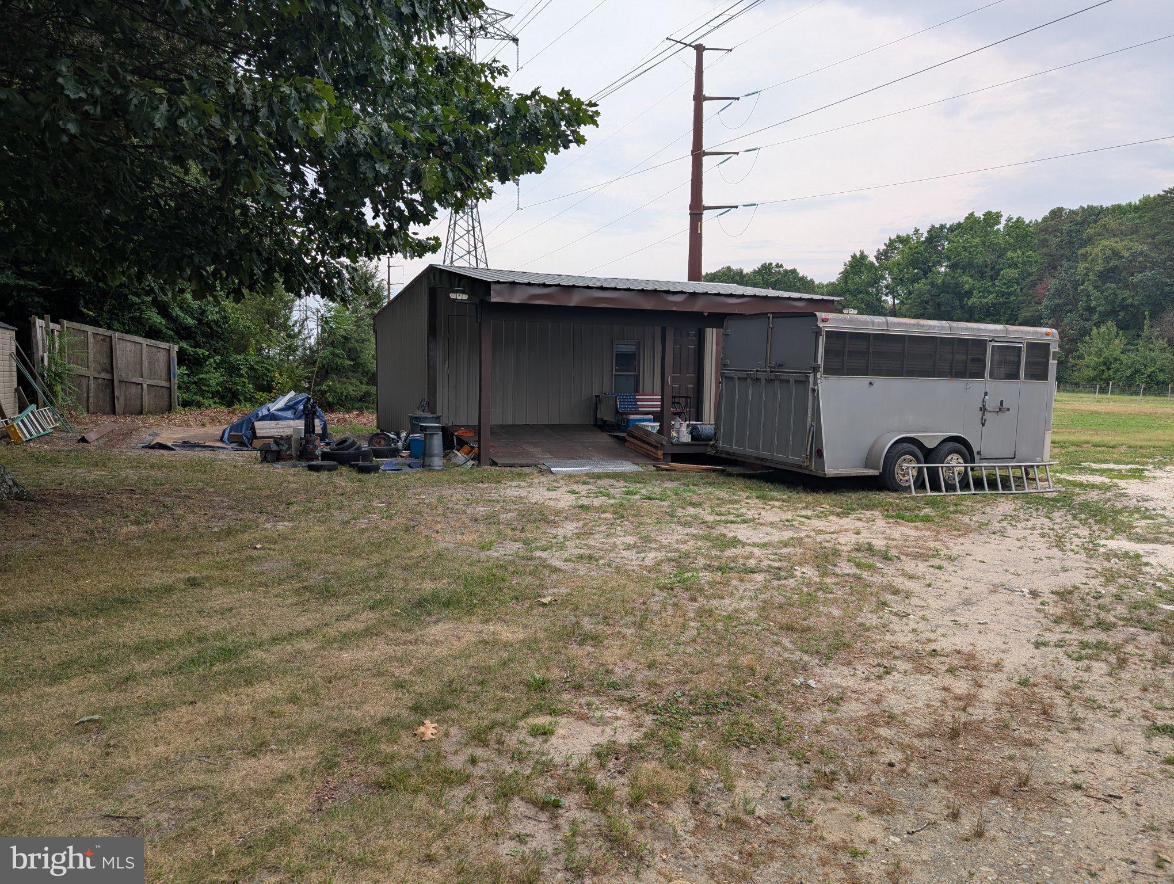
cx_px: 587
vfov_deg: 56.9
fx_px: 815
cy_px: 442
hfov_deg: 71.5
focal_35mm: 24
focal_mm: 6.9
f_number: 1.68
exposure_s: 1/555
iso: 22
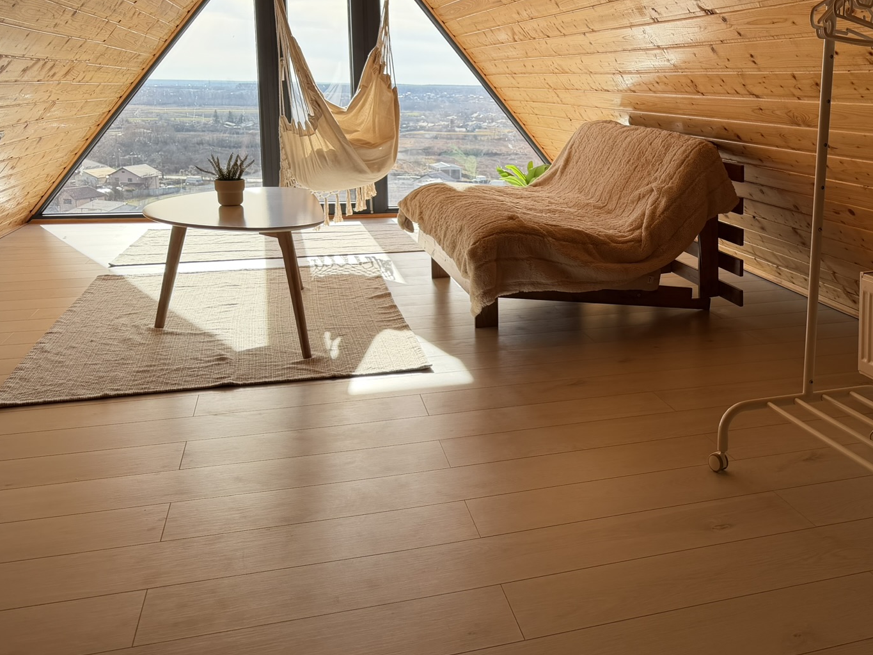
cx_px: 649
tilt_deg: -10.5
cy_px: 251
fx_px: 908
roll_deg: -0.3
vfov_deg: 39.4
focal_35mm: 36
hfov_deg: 49.4
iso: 100
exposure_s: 1/788
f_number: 1.78
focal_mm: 6.76
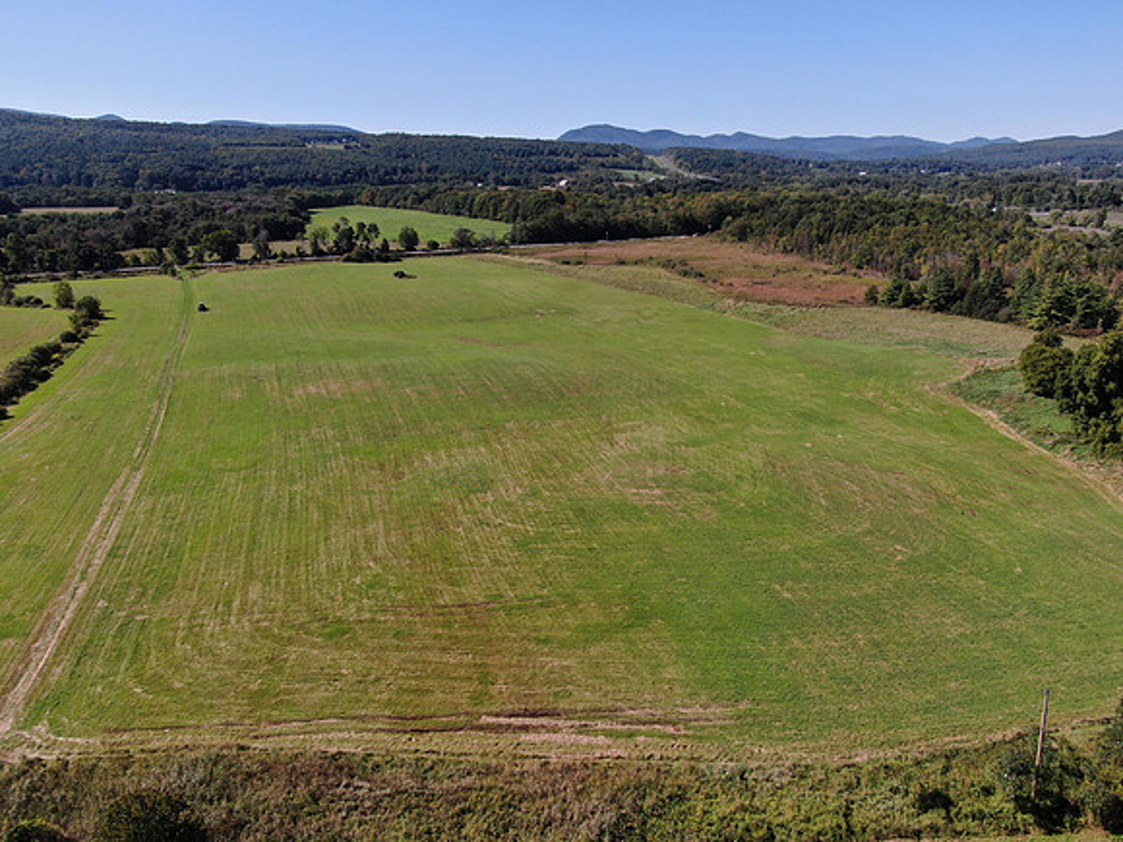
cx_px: 562
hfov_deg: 71.6
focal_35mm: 24
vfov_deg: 56.8
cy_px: 421
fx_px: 779
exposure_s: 1/1250
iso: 100
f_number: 2.8
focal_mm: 4.39
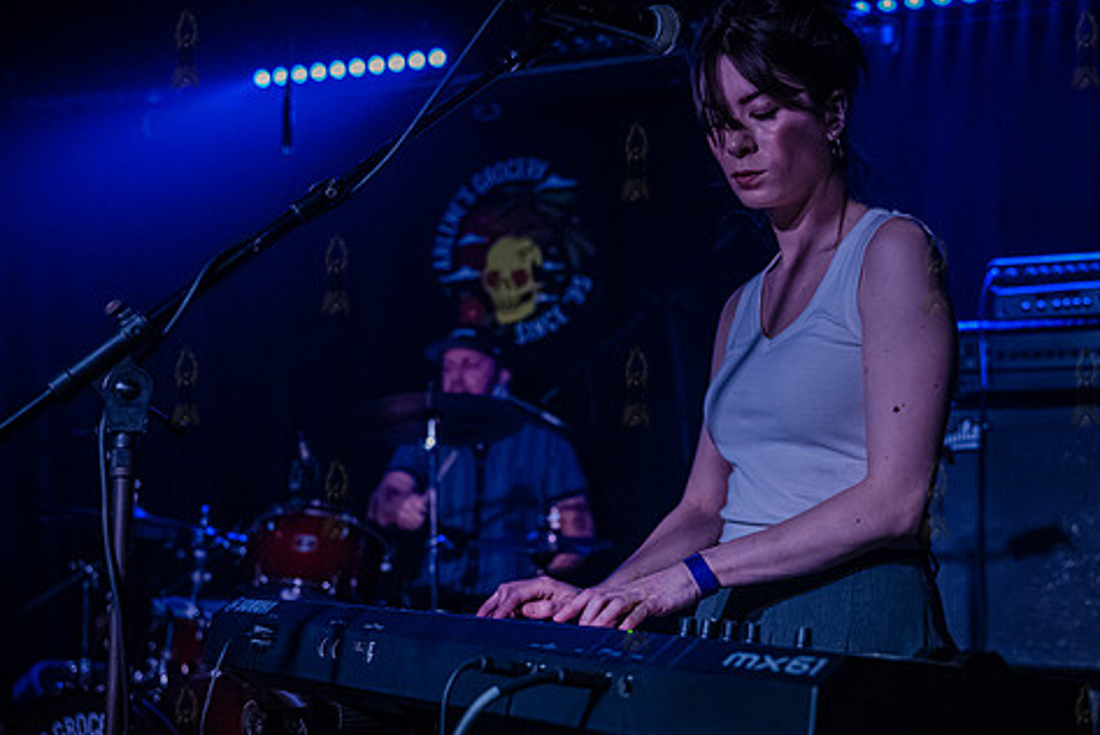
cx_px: 635
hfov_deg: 40.2
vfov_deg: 27.6
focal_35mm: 49
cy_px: 385
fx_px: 1498
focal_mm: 40
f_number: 3.2
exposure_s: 1/400
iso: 16000
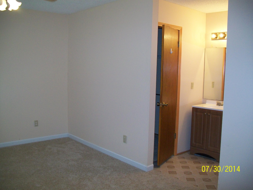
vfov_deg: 41.8
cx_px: 126
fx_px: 248
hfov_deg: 54.0
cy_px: 95
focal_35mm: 34
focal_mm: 6.1
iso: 160
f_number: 2.7
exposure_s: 1/60
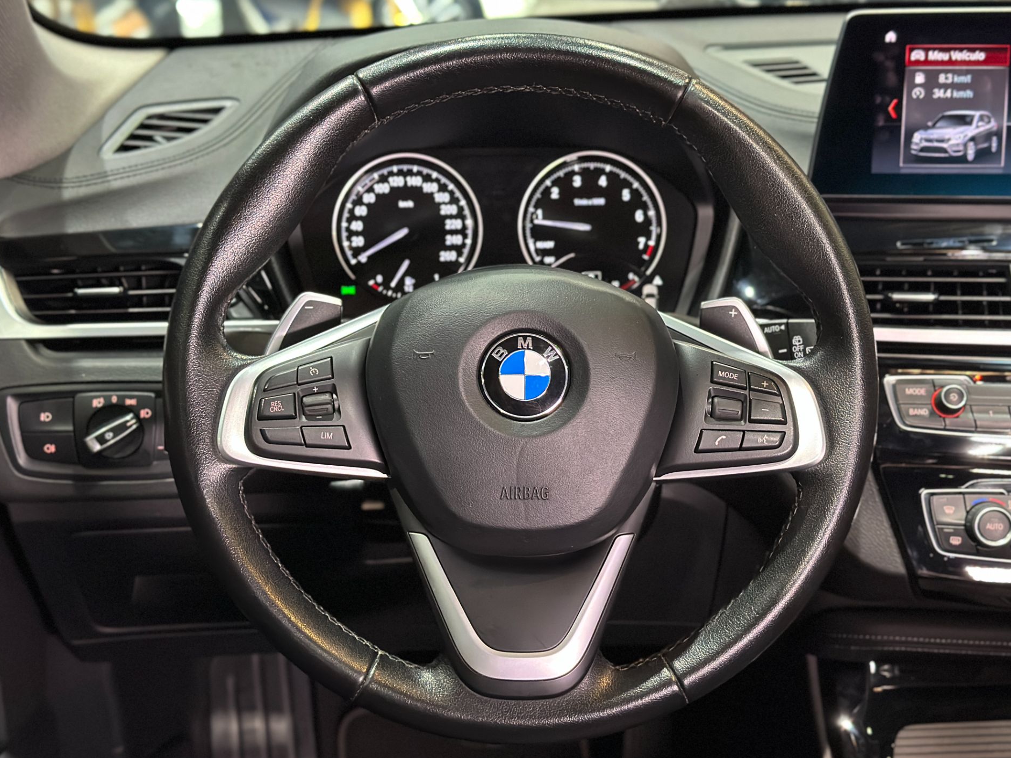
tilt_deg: -19.9
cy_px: 378
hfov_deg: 38.9
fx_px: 1431
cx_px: 504
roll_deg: +0.0
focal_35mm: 49
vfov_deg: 29.7
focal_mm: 6.86
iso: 640
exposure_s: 1/40
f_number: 1.78
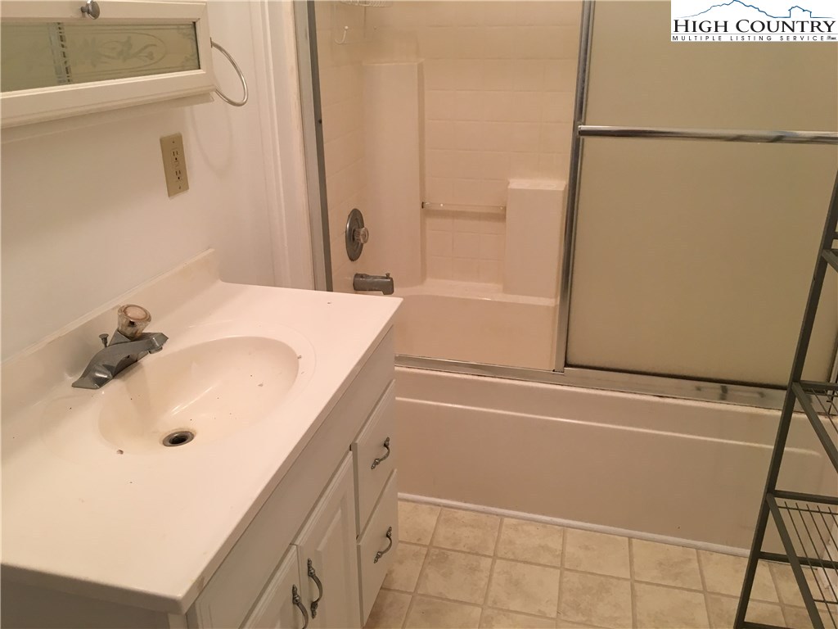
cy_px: 314
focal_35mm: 29
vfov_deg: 48.2
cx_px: 419
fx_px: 702
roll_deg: +0.9
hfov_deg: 61.7
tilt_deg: -21.2
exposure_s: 1/30
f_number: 2.2
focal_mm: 4.15
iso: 64
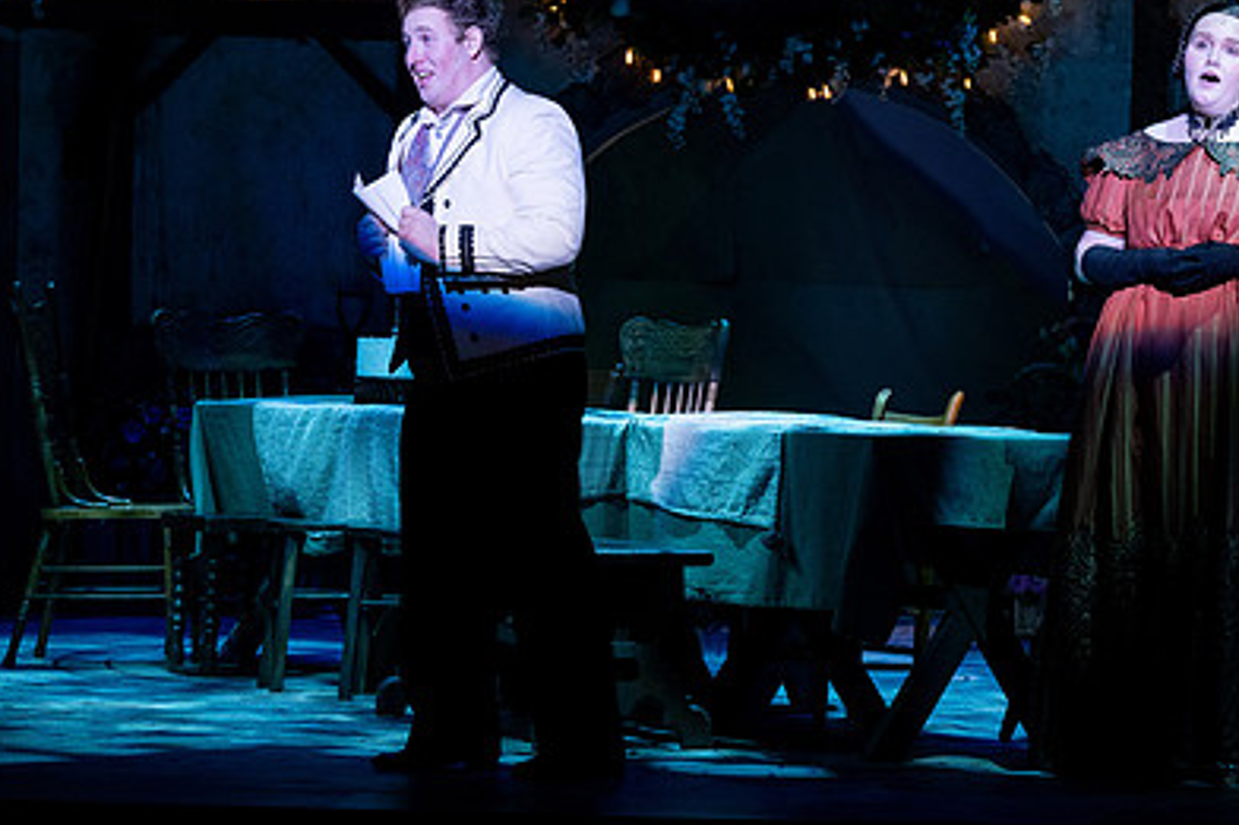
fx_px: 5091
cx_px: 819
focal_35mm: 148
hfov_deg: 13.9
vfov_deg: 9.3
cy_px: 235
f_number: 5.6
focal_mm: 100
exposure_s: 1/160
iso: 1000
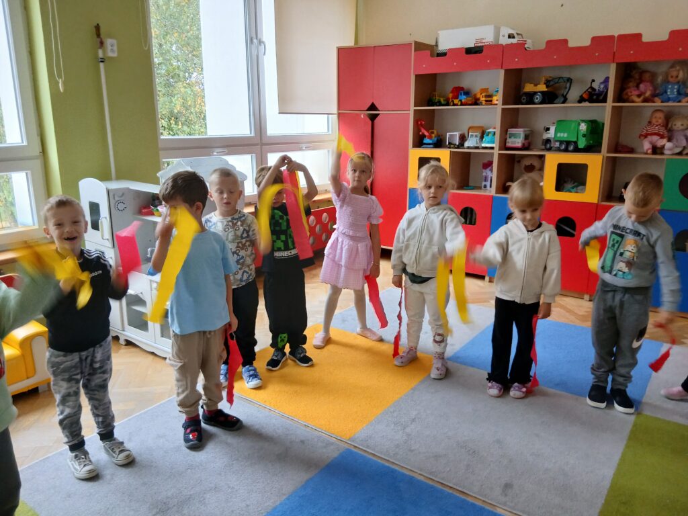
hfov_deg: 67.3
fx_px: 517
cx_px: 344
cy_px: 258
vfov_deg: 53.1
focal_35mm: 26
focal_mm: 3.98
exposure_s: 1/24
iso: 250
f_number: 1.8
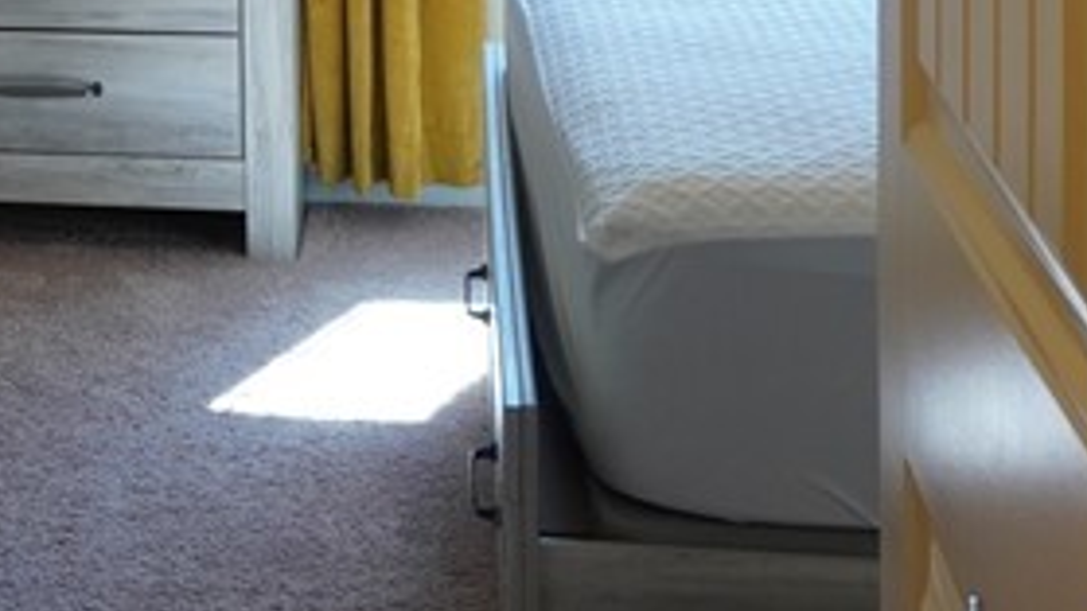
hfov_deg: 20.1
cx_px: -296
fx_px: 2825
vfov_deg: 11.6
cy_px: -436
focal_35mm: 98
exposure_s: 1/160
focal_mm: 16
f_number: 4
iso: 400
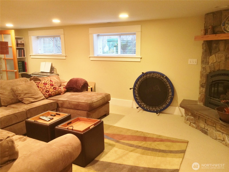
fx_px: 198
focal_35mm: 30
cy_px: 86
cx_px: 114
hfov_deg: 60.0
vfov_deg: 46.8
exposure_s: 1/30
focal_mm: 4.12
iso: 320
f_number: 2.2
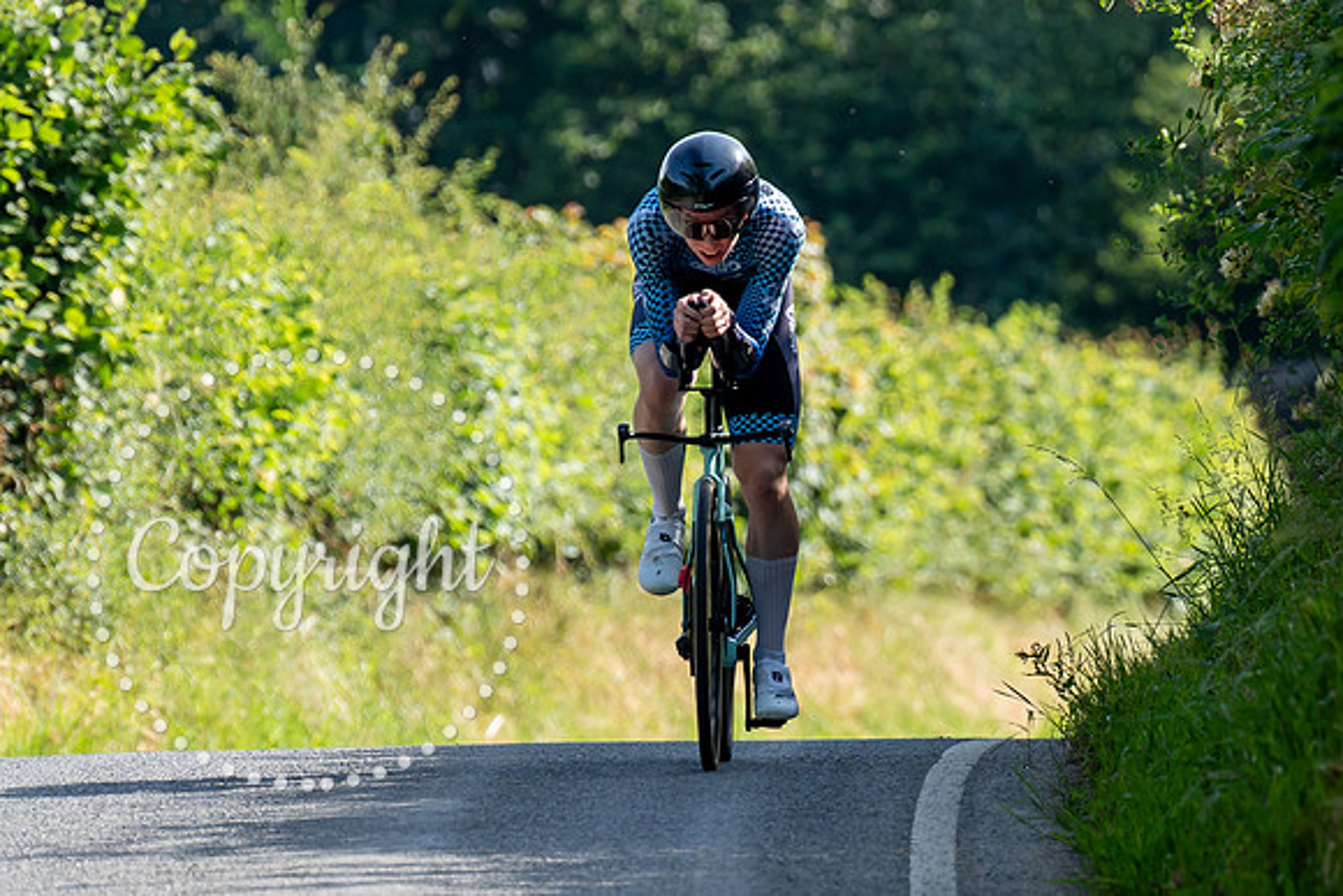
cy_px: 729
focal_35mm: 617
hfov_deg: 3.3
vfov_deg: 2.2
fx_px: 23037
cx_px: 743
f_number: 4
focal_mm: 242
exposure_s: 1/1000
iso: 320
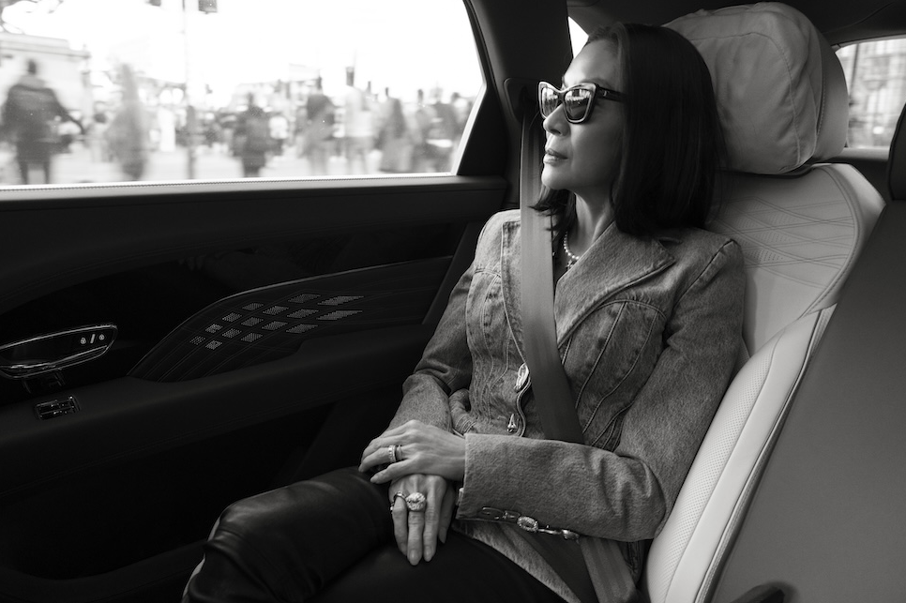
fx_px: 729
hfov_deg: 63.7
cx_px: 443
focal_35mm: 29
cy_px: 292
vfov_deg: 44.9
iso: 1600
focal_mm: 28
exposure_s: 1/60
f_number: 3.5
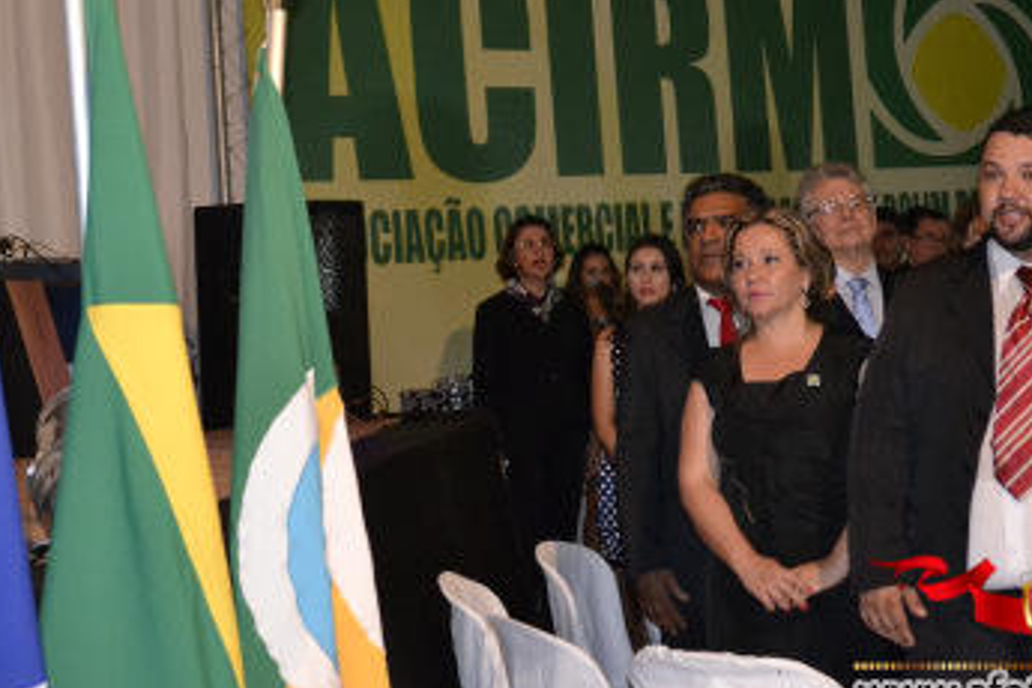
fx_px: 2494
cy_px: 259
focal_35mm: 87
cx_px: 541
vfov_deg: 15.7
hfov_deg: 23.4
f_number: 5.3
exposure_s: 1/60
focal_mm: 40
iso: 3200
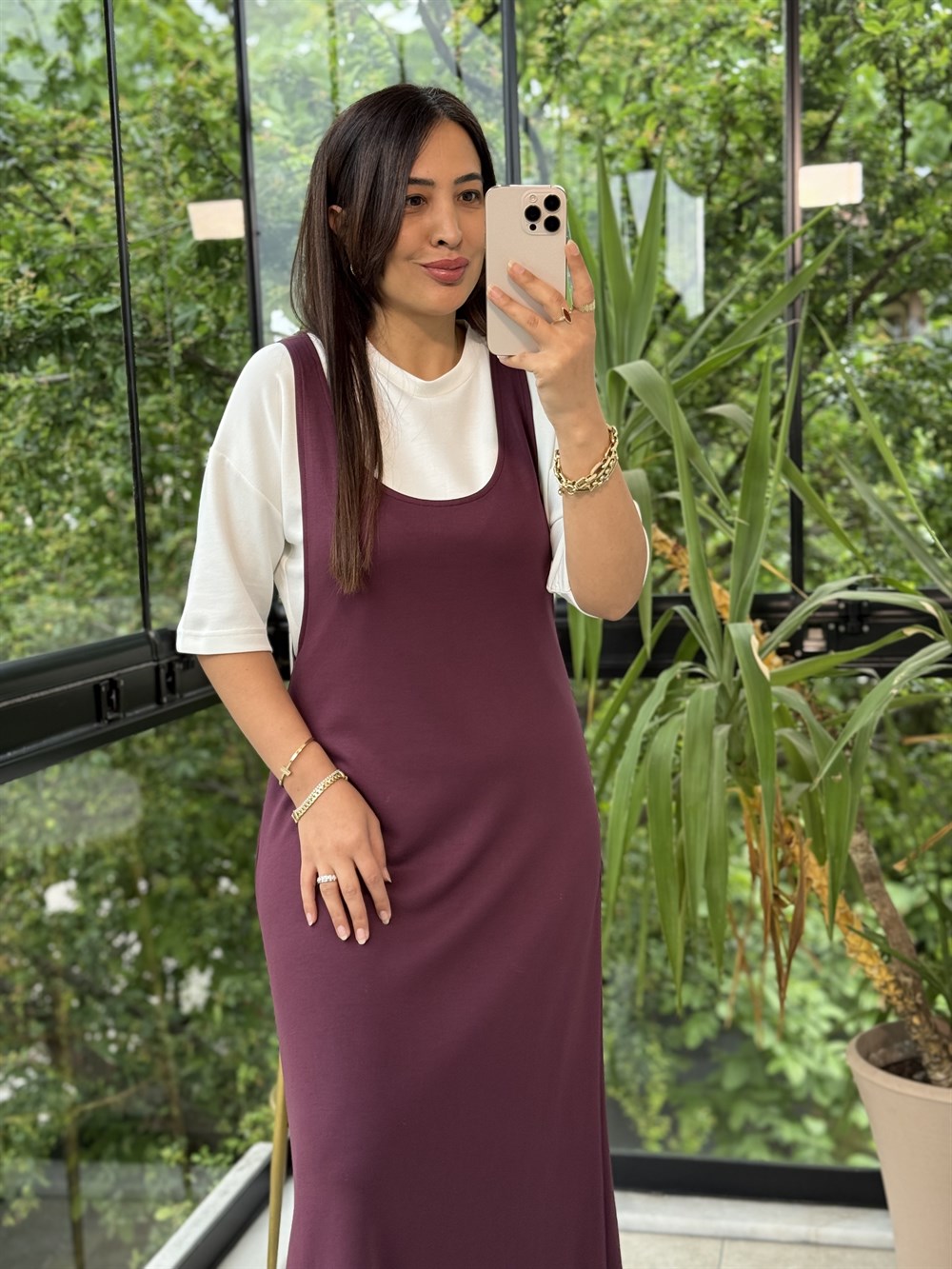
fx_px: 1760
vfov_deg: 39.7
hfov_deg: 30.3
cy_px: 634
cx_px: 476
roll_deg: +2.2
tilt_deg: -21.0
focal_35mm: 48
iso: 100
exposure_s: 1/101
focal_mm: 6.76
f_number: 1.78
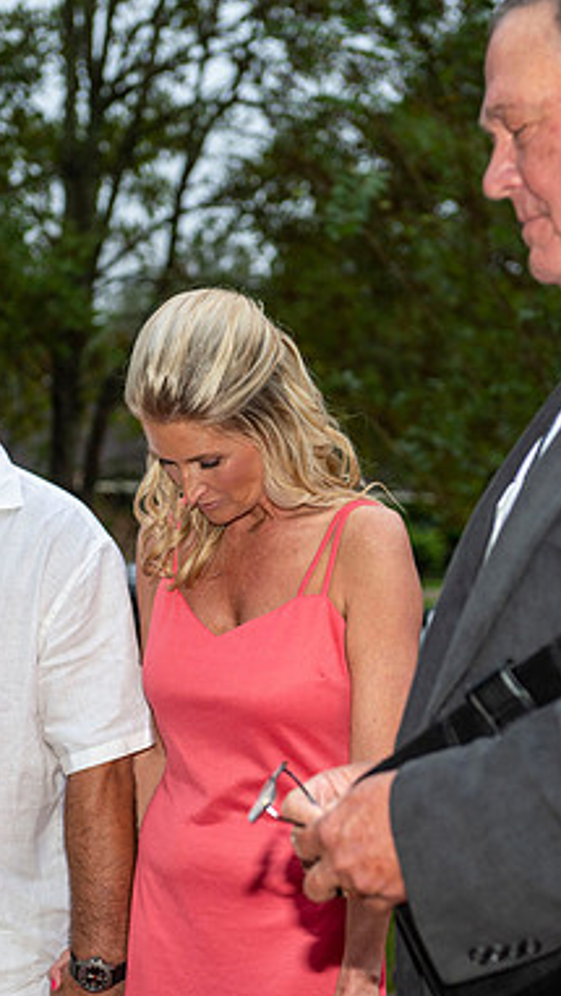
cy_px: 495
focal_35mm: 89
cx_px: 201
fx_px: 2353
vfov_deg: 23.9
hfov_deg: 13.6
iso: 800
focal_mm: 56
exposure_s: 1/200
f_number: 3.5
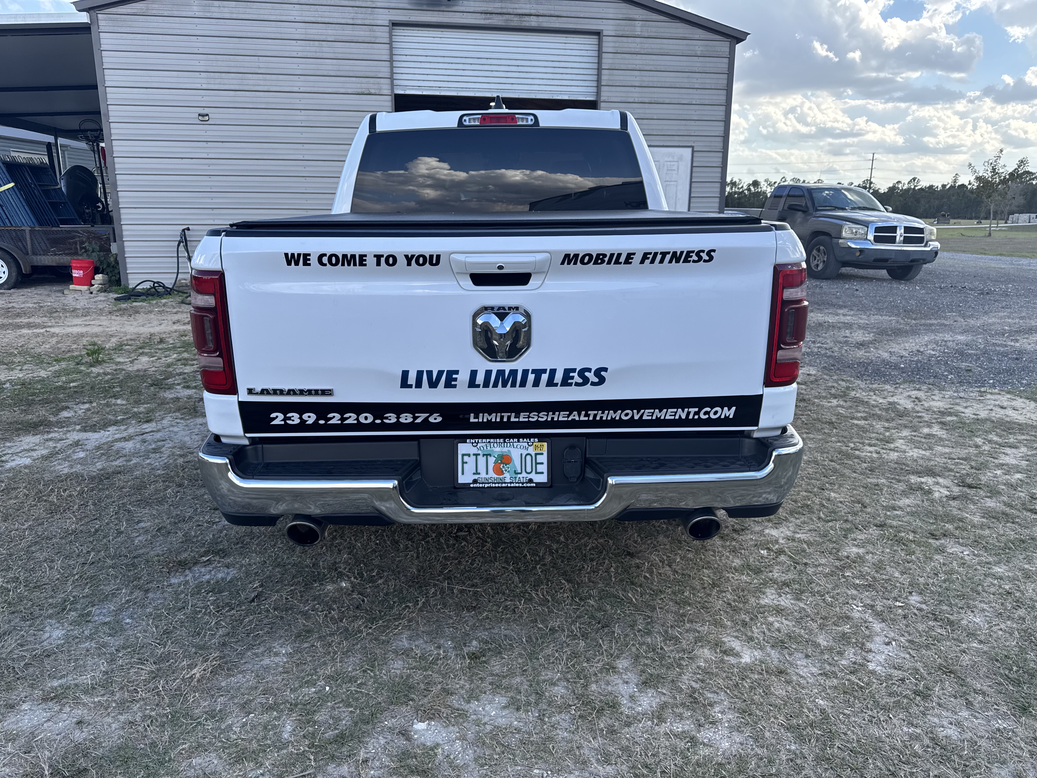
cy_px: 389
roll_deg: -0.6
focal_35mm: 24
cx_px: 518
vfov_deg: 56.8
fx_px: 719
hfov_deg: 71.6
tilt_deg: -14.3
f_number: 1.78
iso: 80
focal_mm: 6.76
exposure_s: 1/980
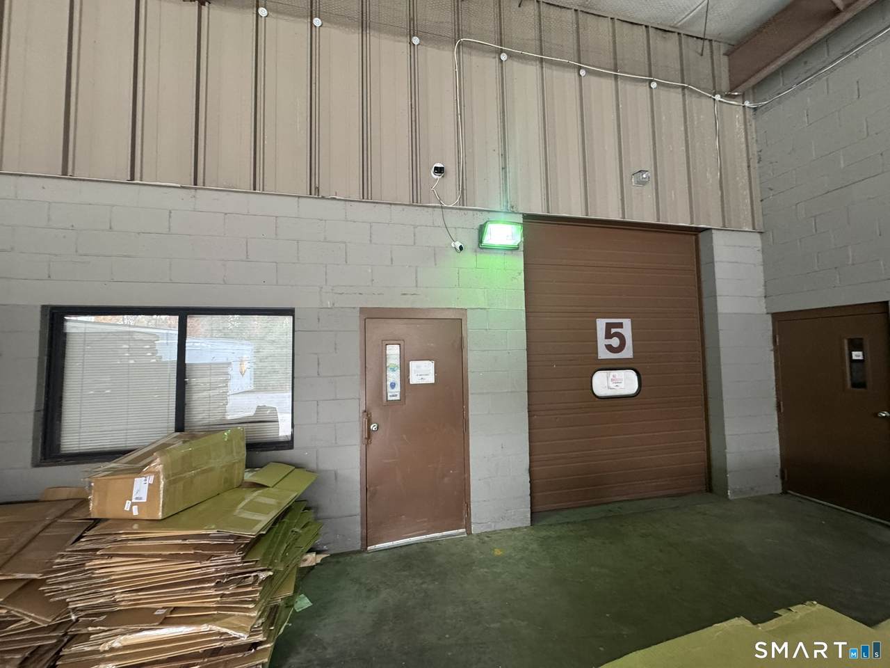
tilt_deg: +3.8
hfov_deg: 102.1
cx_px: 445
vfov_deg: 85.7
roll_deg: +0.9
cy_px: 334
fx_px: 360
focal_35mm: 14
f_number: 2.2
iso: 320
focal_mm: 2.22
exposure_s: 1/60
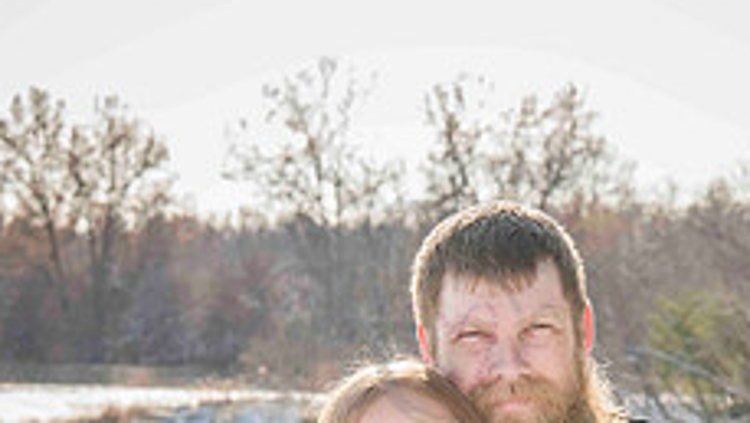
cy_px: 636
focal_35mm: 140
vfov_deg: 8.5
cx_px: 462
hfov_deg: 15.3
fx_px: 2785
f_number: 10
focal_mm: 68
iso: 800
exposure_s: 1/1000
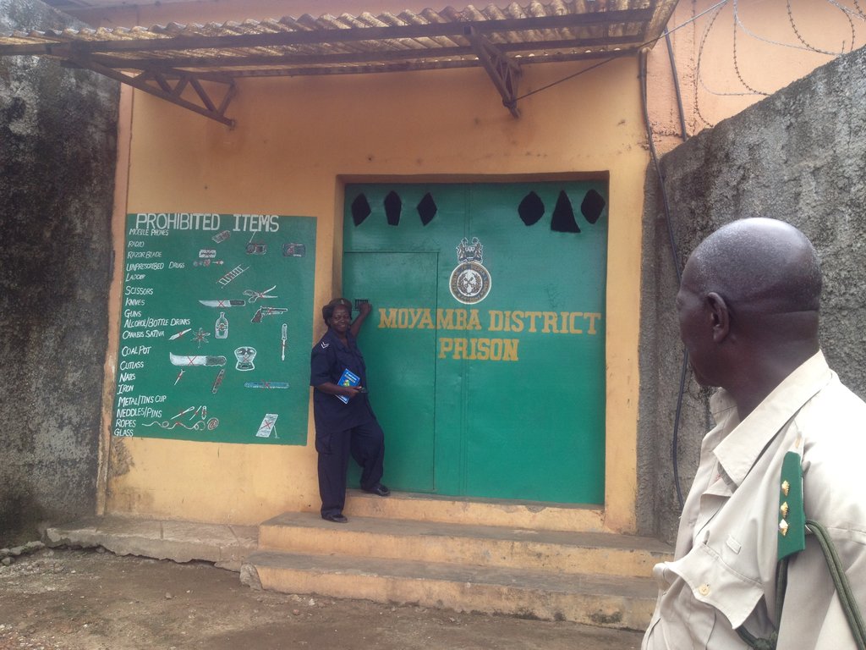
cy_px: 325
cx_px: 433
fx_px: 876
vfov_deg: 40.7
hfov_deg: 52.6
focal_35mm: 35
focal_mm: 4.28
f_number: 2.4
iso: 50
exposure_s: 1/406
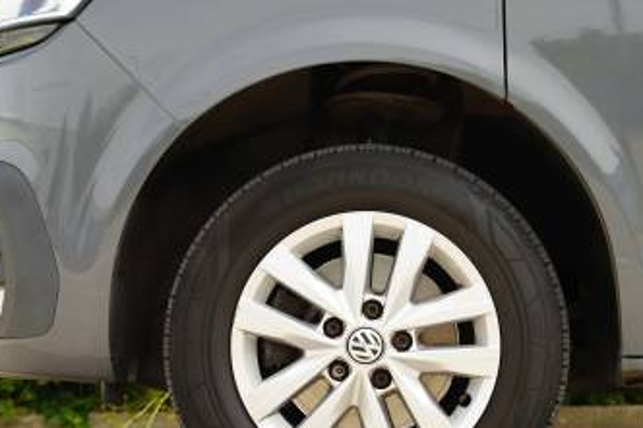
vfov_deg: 10.1
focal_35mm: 135
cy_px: 225
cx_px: 374
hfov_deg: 15.2
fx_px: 2410
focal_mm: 70
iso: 100
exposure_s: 1/100
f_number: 5
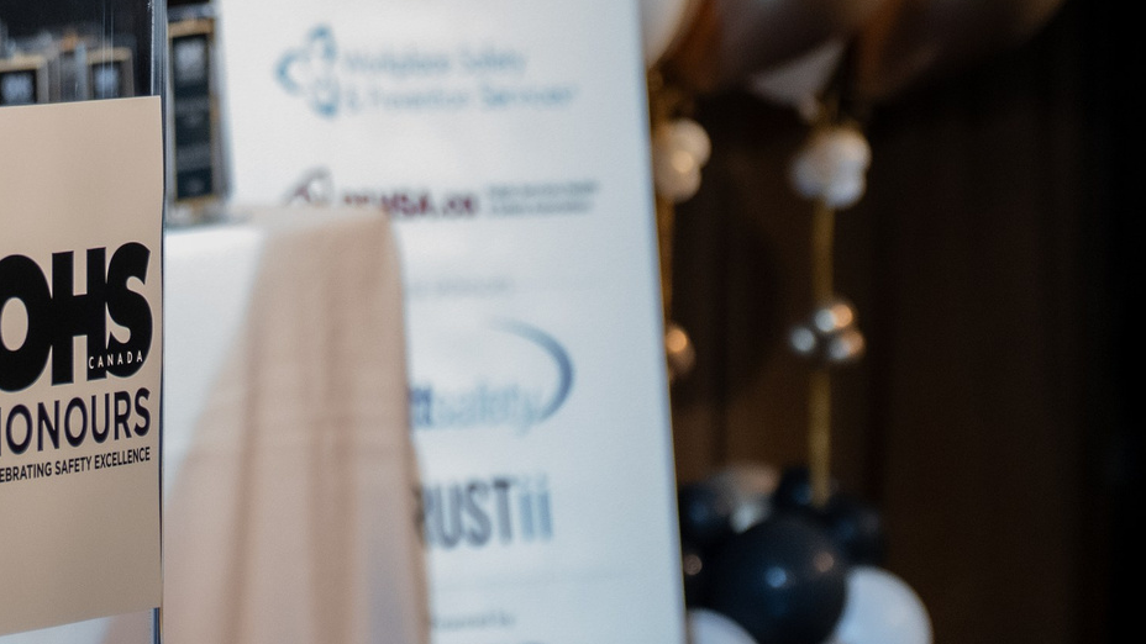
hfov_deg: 7.4
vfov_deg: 4.1
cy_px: -337
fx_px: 8873
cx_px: 204
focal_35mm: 292
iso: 3200
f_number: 2.8
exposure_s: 1/200
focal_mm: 101
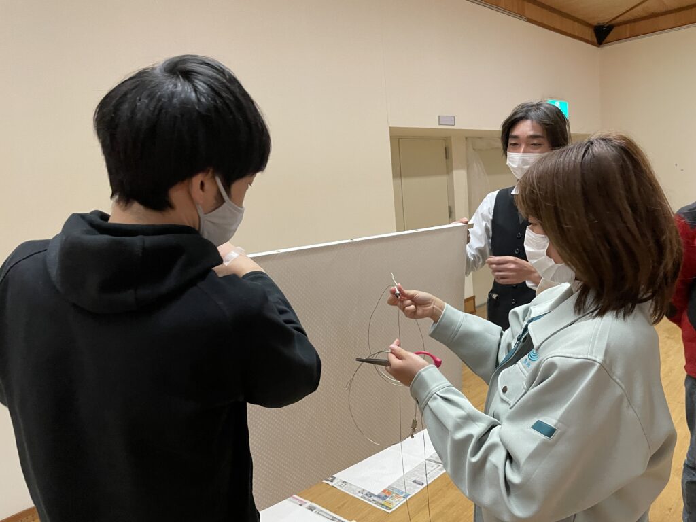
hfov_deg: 67.3
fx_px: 523
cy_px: 261
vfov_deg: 53.1
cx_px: 348
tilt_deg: -7.6
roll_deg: +5.5
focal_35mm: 26
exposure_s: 1/60
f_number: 1.6
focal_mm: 4.2
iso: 400
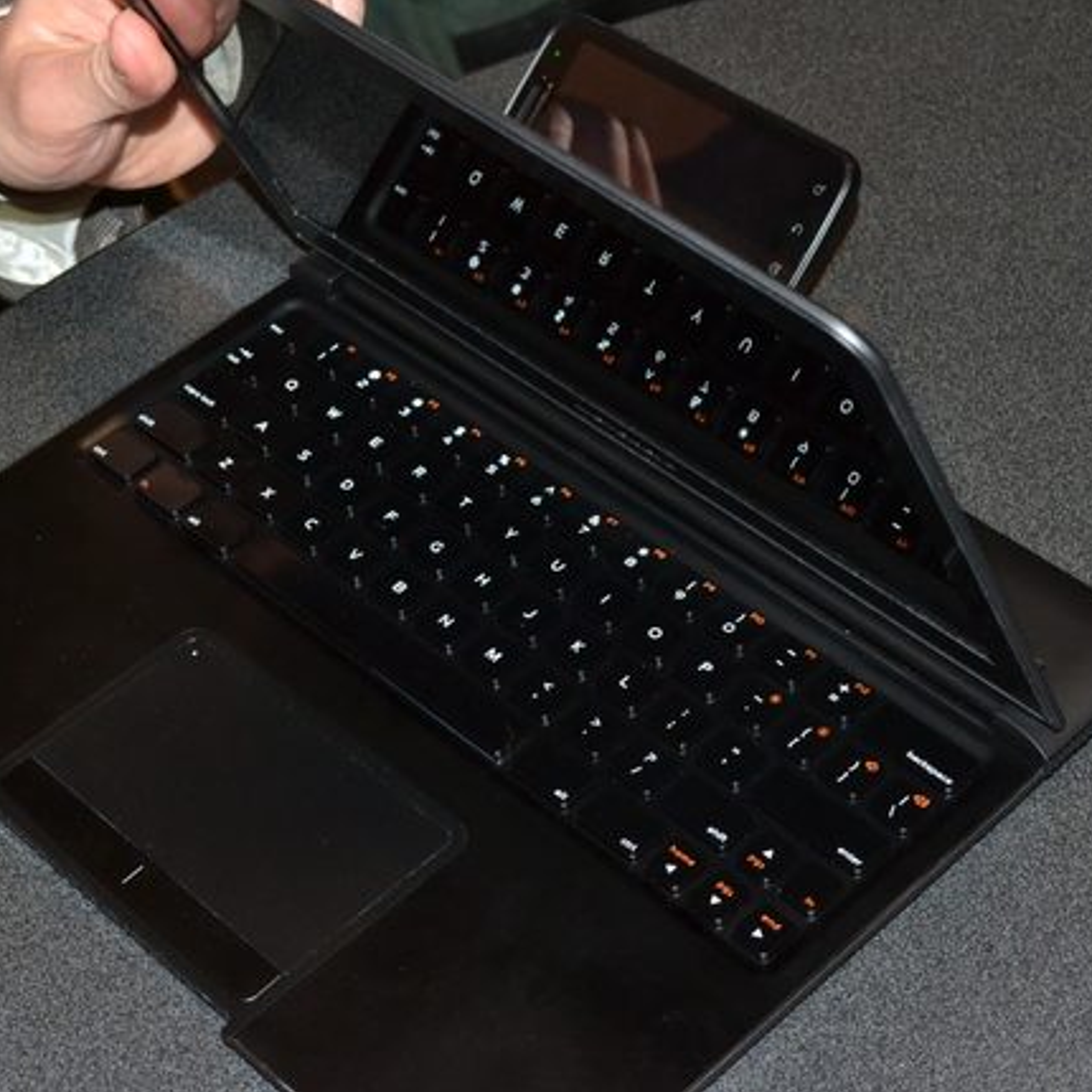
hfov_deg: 22.5
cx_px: 533
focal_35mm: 77
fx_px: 2748
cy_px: 545
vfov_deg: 22.5
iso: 1600
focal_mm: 40
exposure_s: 1/60
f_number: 11
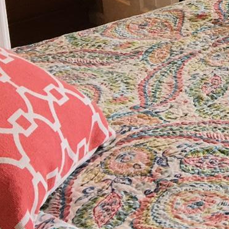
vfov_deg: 12.0
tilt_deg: -7.5
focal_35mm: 138
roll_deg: +3.4
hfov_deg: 11.5
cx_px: 446
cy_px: -132
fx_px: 1033
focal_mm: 4.15
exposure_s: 1/30
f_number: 2.2
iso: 25
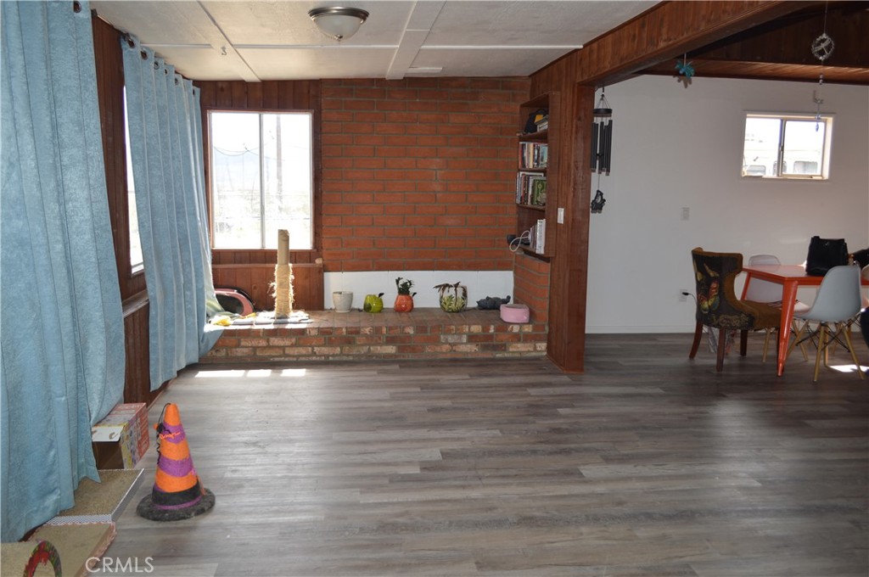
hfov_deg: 62.0
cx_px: 434
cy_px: 288
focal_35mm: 30
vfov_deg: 43.5
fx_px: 723
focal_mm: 20
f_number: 4
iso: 110
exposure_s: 1/125
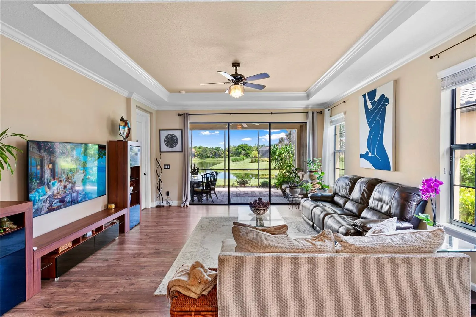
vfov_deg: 67.4
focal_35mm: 18
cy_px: 158
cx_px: 238
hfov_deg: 90.0
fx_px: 238
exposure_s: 1
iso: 100
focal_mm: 18
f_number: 5.6
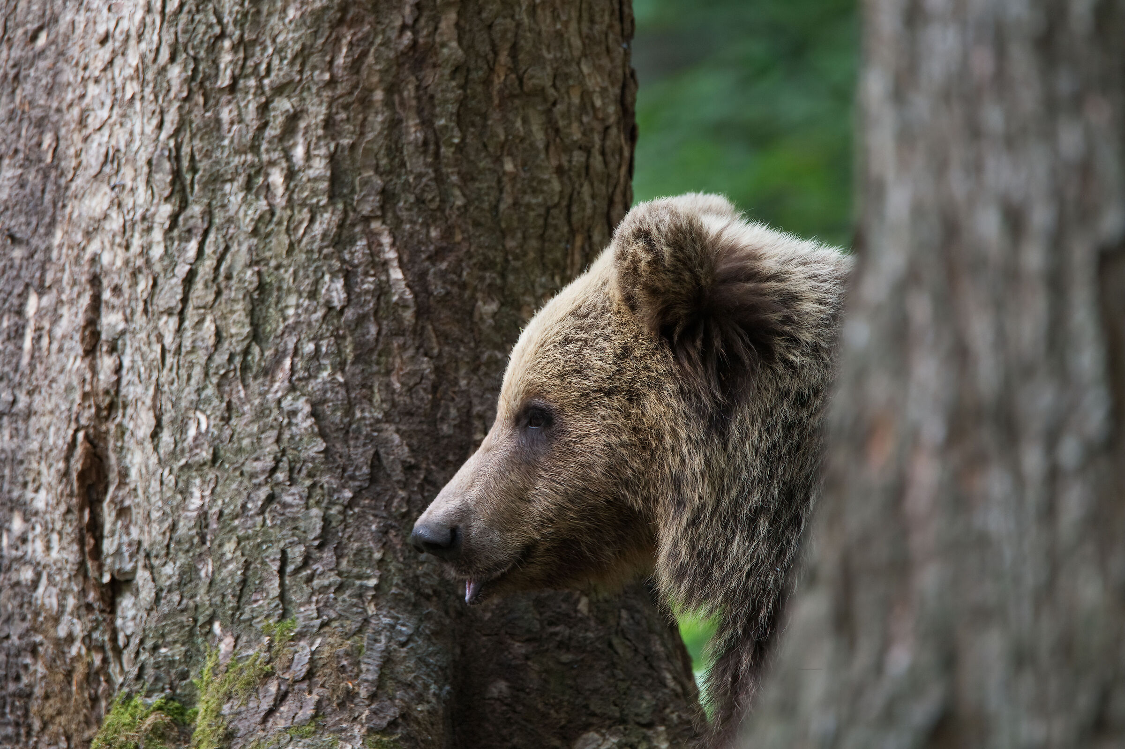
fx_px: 28112
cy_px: 374
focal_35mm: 900
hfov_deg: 2.3
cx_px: 562
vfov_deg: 1.5
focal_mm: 600
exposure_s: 1/160
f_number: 6.3
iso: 2000
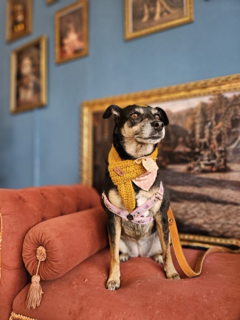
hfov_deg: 58.9
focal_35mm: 23
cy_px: 160
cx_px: 120
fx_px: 213
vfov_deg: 73.9
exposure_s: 1/120
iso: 160
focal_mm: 5.4
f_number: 1.8
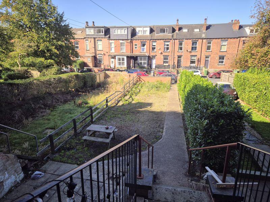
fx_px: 179
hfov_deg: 73.9
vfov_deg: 58.9
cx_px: 135
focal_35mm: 23
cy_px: 101
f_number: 1.8
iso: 25
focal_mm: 5.4
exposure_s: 1/858
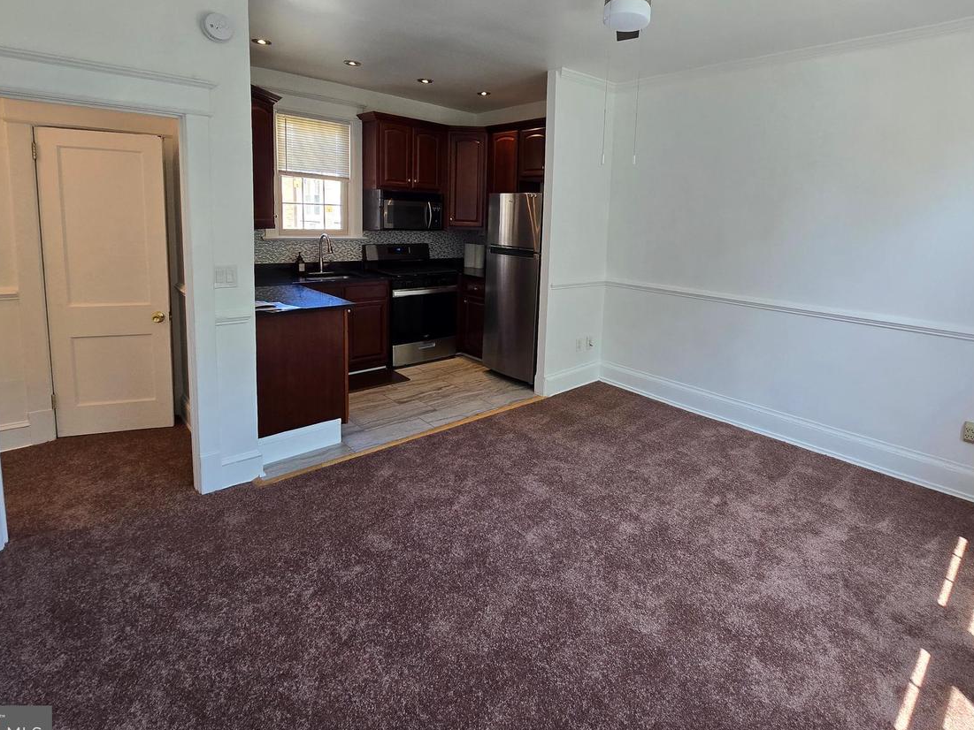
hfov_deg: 90.8
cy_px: 279
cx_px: 533
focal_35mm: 17
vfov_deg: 73.6
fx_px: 478
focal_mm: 2.2
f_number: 2.2
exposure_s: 1/60
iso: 100
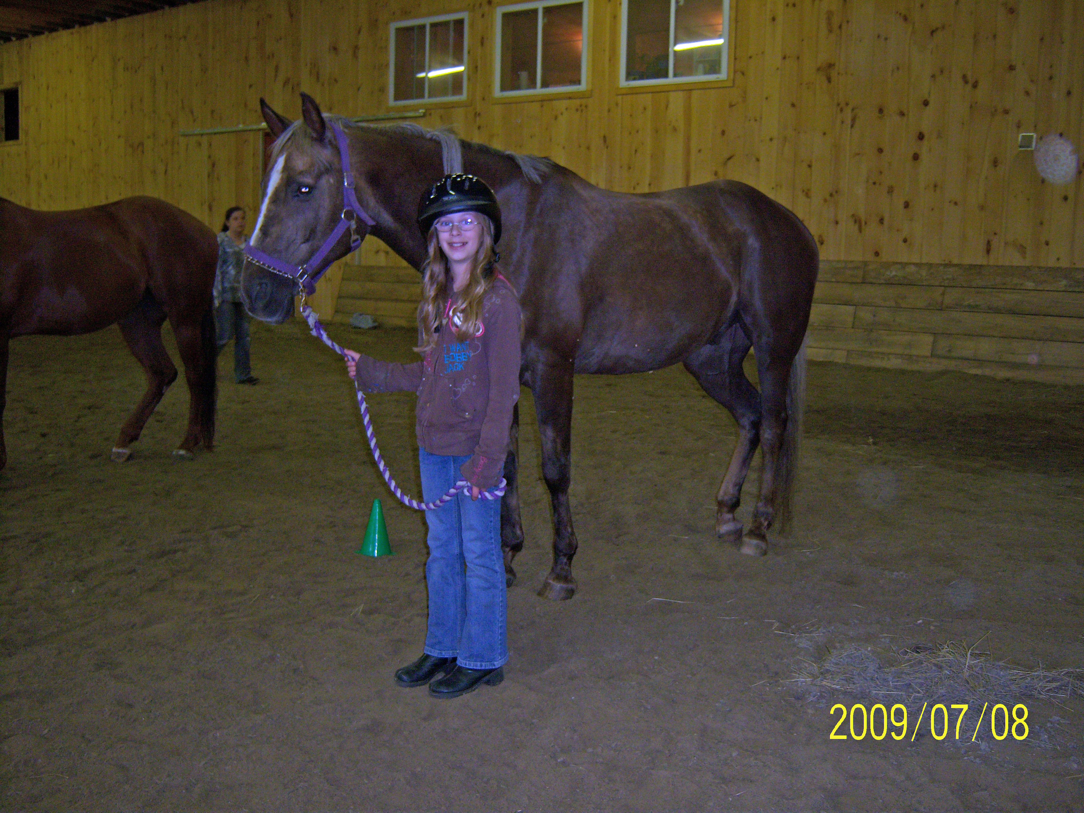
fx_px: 1127
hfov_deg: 51.4
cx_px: 542
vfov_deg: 39.7
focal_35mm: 36
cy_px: 406
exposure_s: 1/60
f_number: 2.8
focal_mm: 7.5
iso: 160
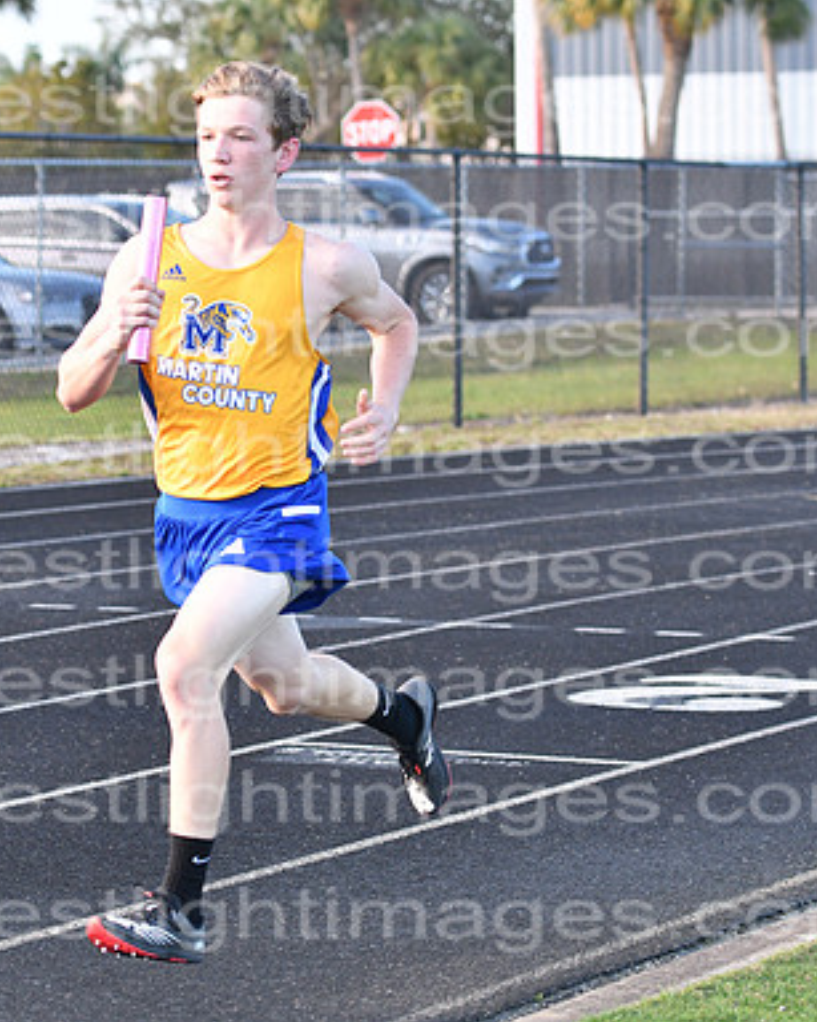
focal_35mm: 149
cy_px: 512
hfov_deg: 10.4
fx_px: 4505
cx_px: 282
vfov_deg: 12.9
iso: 1000
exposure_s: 1/1250
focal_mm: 70
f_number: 4
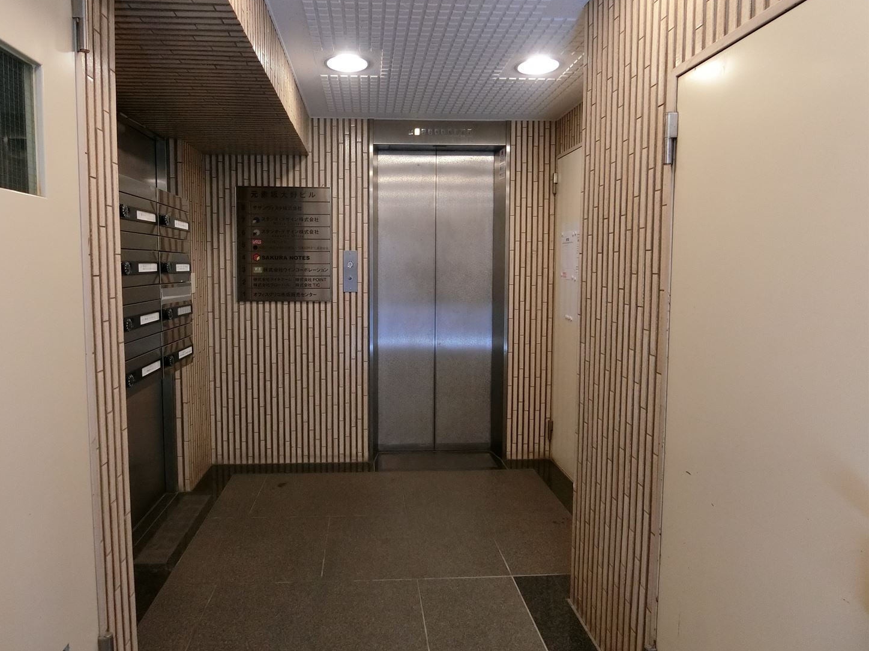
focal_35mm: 21
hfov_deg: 78.7
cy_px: 313
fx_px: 527
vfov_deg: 63.4
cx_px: 389
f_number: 2.7
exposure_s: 1/100
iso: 400
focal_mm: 4.06
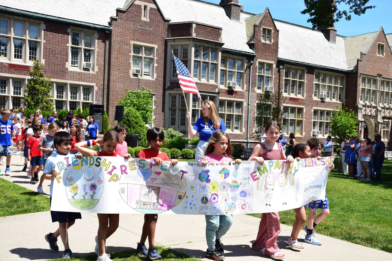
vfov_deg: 30.2
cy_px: 139
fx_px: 485
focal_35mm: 45
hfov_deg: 44.0
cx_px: 189
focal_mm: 27
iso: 320
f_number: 11
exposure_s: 1/500
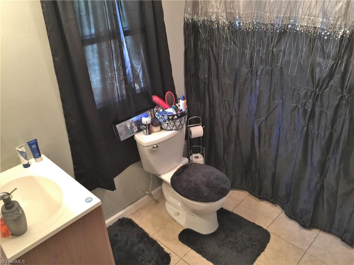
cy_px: 132
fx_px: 297
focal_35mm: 29
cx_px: 177
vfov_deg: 48.2
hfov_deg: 61.7
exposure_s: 1/4
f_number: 2.2
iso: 80
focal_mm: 4.15
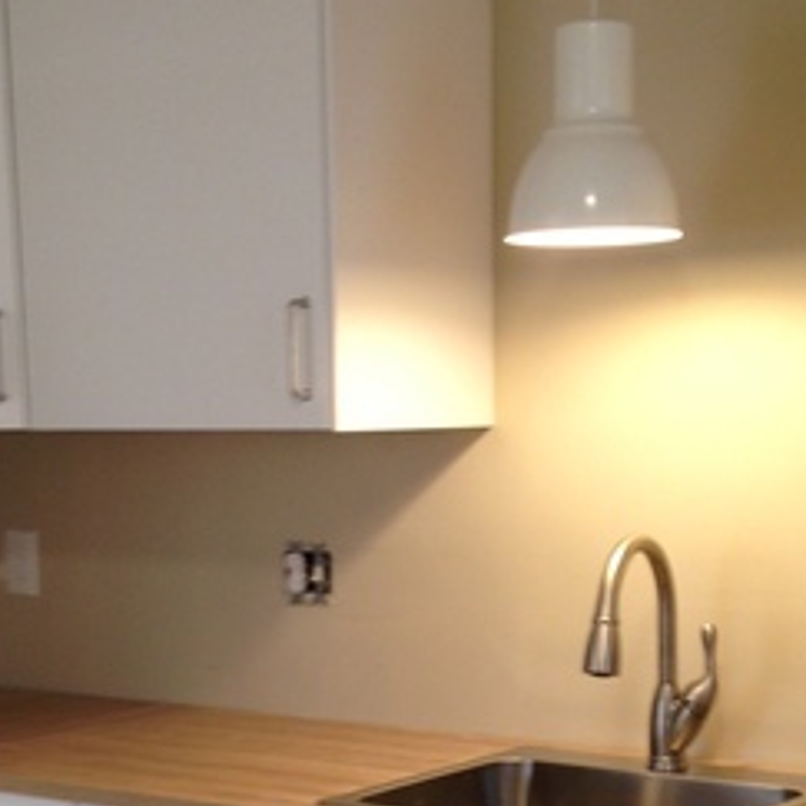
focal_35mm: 80
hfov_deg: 21.7
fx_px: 2107
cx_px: 411
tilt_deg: -9.1
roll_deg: -0.6
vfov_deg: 21.2
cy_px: 708
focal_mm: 4.12
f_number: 2.4
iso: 50
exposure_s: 1/24
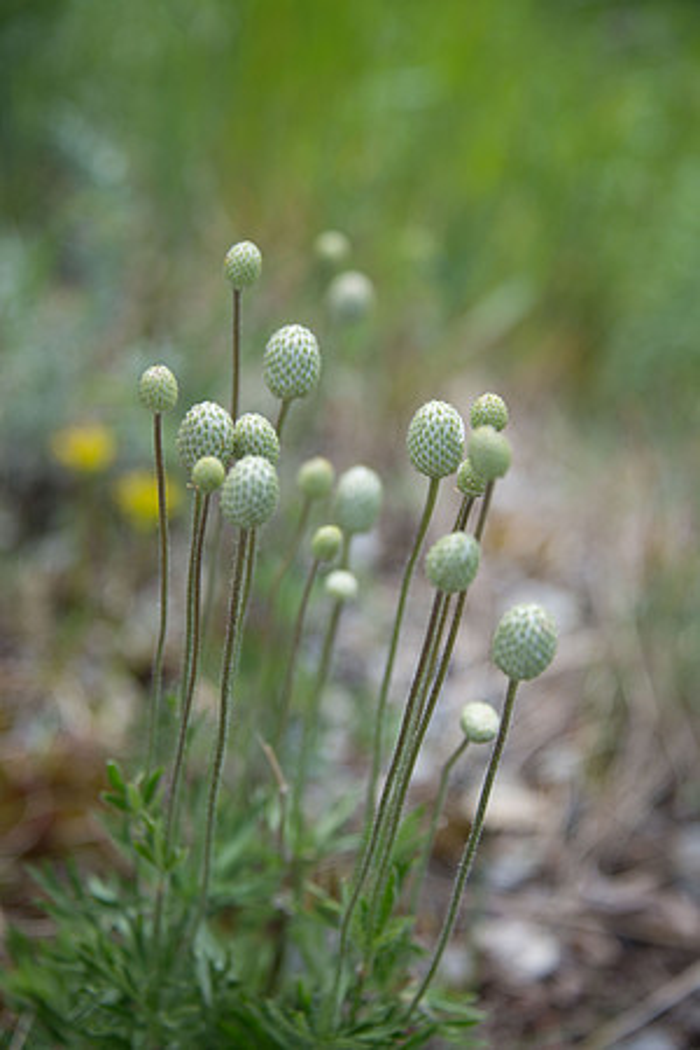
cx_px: 350
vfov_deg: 24.8
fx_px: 2391
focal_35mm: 82
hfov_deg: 16.7
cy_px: 525
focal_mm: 82
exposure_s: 1/500
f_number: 5
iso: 200
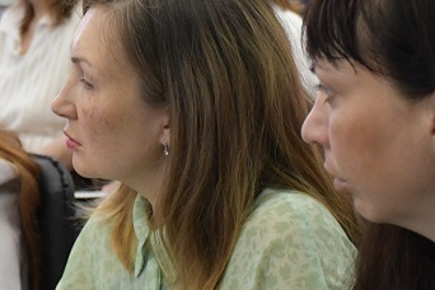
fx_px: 1800
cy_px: 155
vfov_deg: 9.2
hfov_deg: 13.5
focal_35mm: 149
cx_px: -27
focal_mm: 34
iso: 1800
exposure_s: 1/125
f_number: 4.2
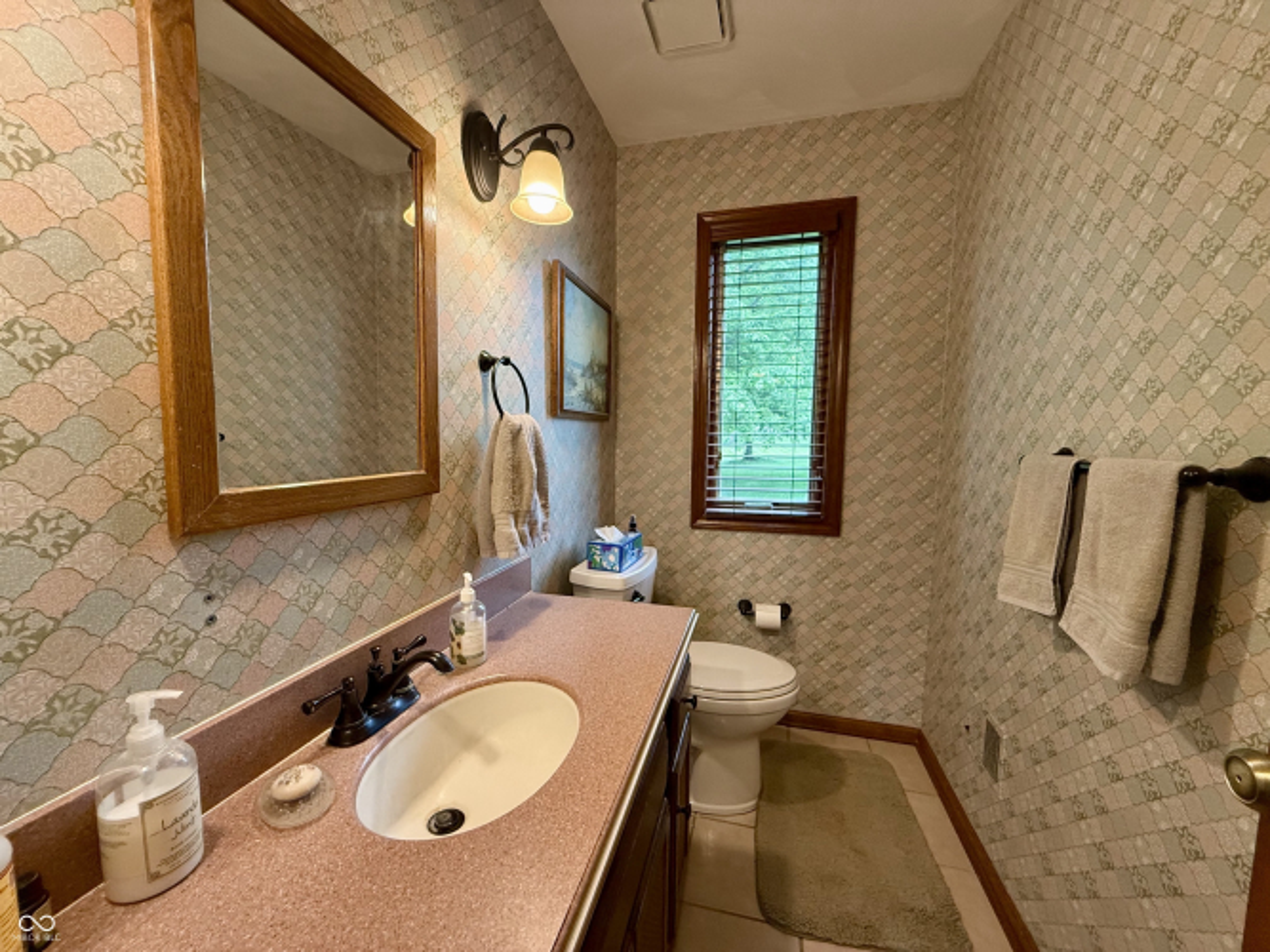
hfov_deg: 102.1
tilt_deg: -4.8
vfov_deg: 85.7
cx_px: 635
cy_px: 476
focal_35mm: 14
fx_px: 514
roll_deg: -0.6
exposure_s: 1/120
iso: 400
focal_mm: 2.22
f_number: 2.2
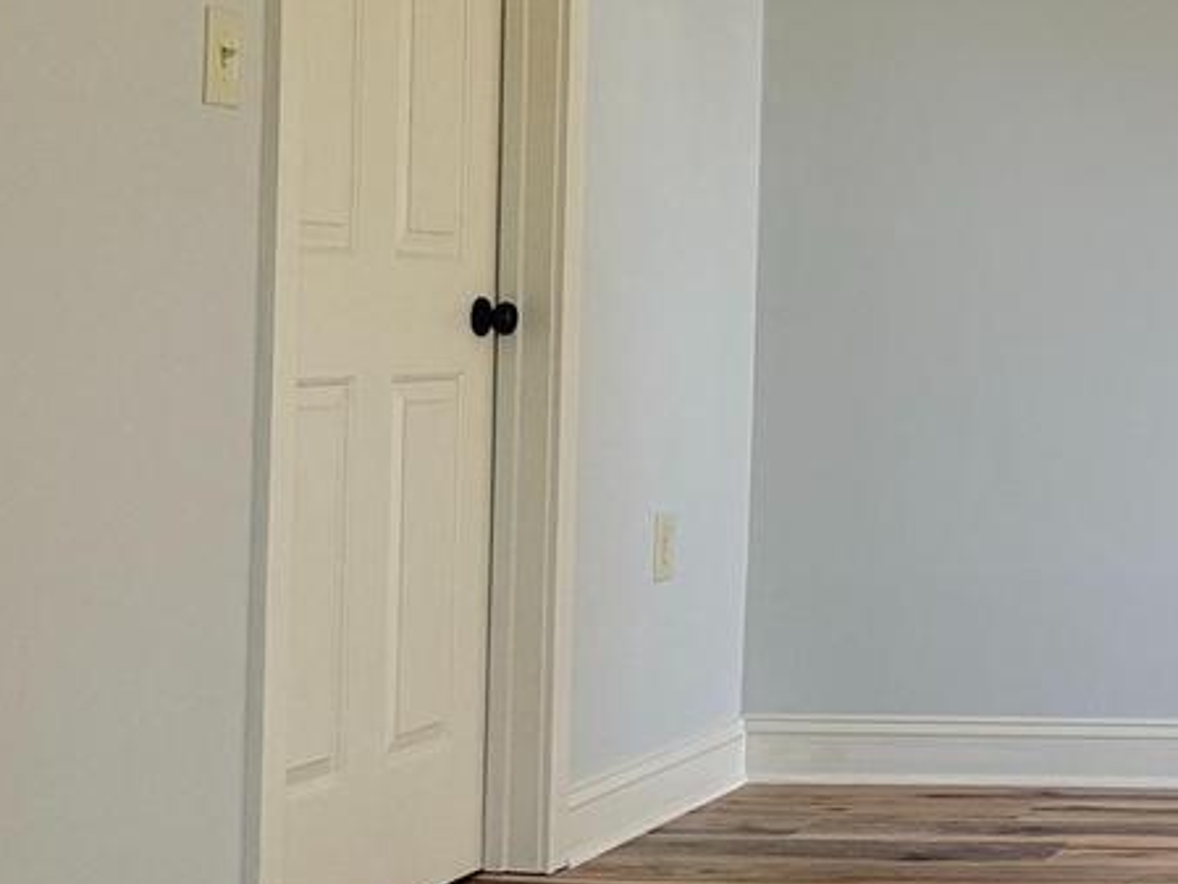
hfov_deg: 21.7
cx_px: 1692
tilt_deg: +2.2
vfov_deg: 19.0
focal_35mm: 77
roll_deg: -0.7
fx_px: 2621
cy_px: 239
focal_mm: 6.76
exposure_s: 1/192
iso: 200
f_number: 1.78
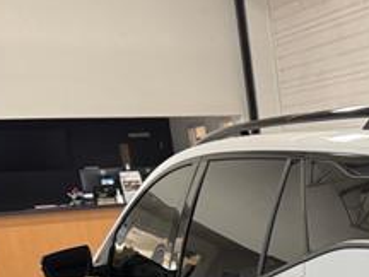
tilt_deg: -16.1
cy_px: 374
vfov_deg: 19.0
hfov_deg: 23.7
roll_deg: +1.1
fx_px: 757
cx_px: 497
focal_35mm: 71
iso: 200
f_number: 1.78
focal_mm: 6.76
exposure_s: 1/120
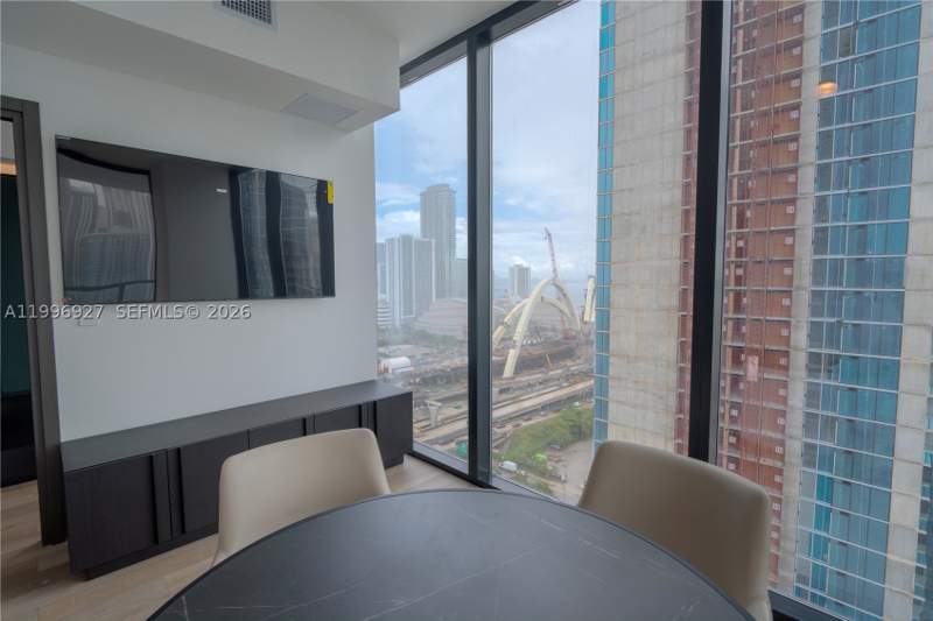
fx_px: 415
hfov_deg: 96.7
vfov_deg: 73.7
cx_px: 466
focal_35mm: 16
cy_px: 310
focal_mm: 16
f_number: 7.1
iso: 125
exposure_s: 1/100
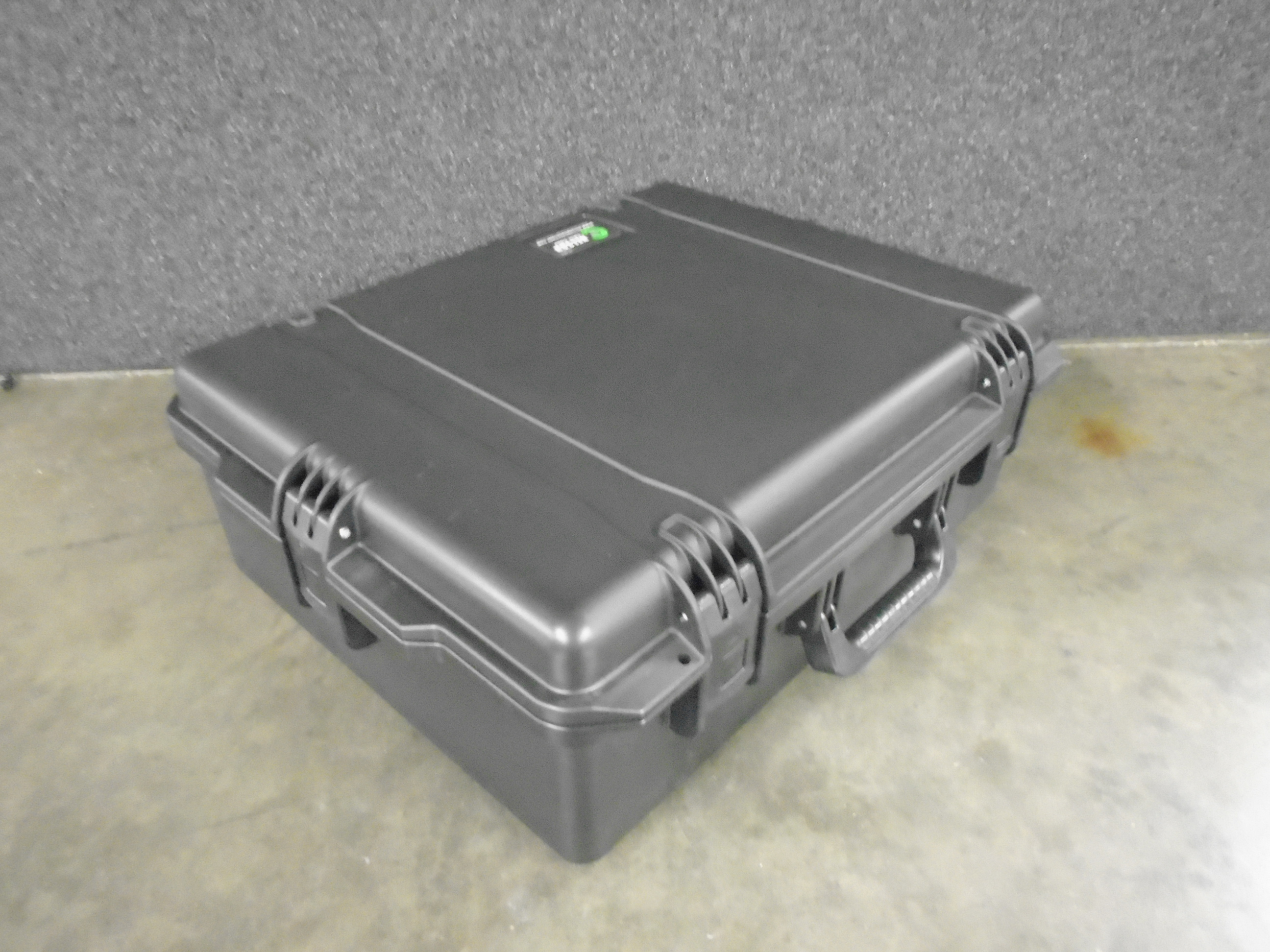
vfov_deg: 53.1
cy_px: 476
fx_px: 954
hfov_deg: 67.3
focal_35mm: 26
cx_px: 635
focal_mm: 4.6
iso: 1600
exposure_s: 1/4
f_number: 3.2
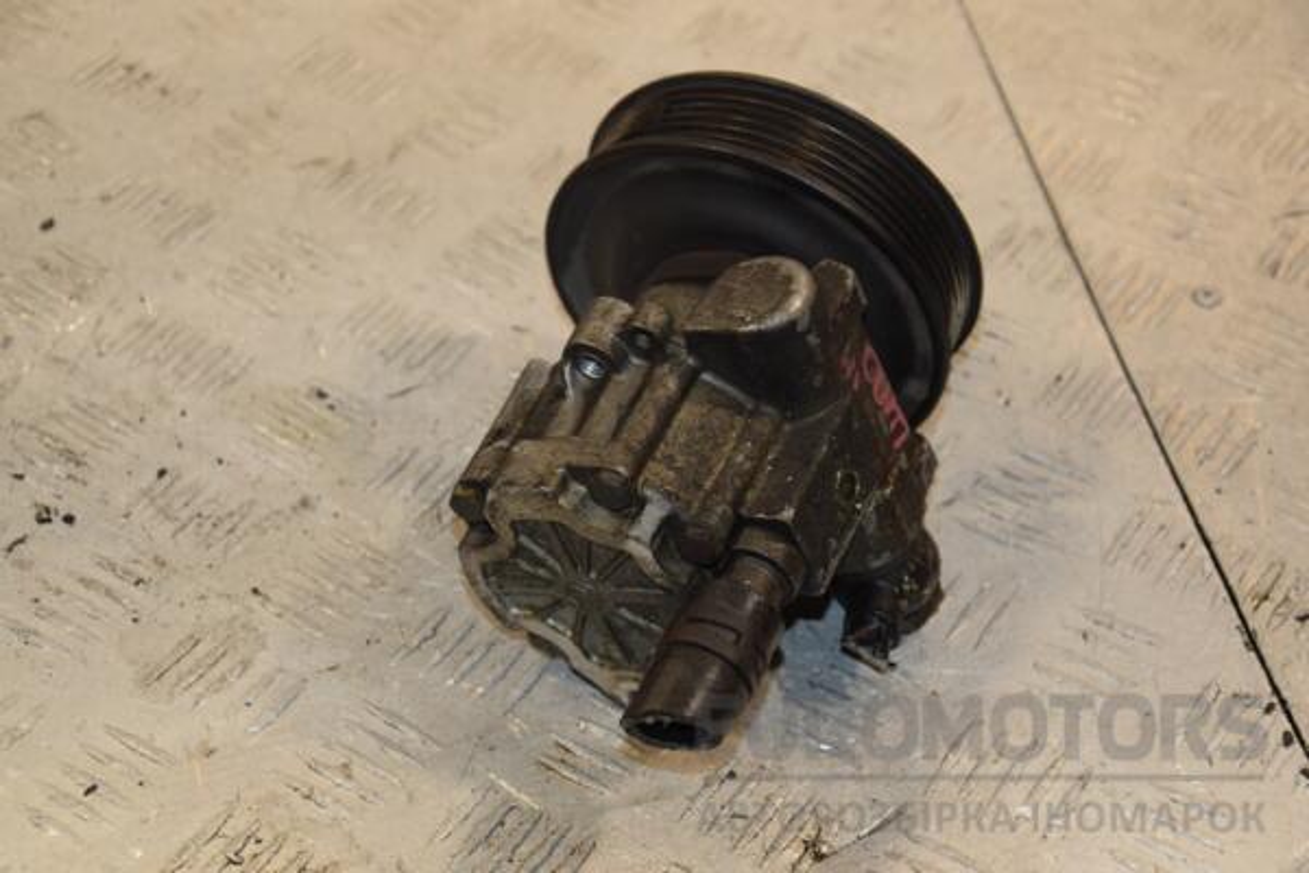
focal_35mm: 93
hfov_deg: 21.9
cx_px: 654
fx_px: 3381
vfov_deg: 14.7
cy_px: 436
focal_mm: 62
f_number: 6.3
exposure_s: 1/200
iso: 800
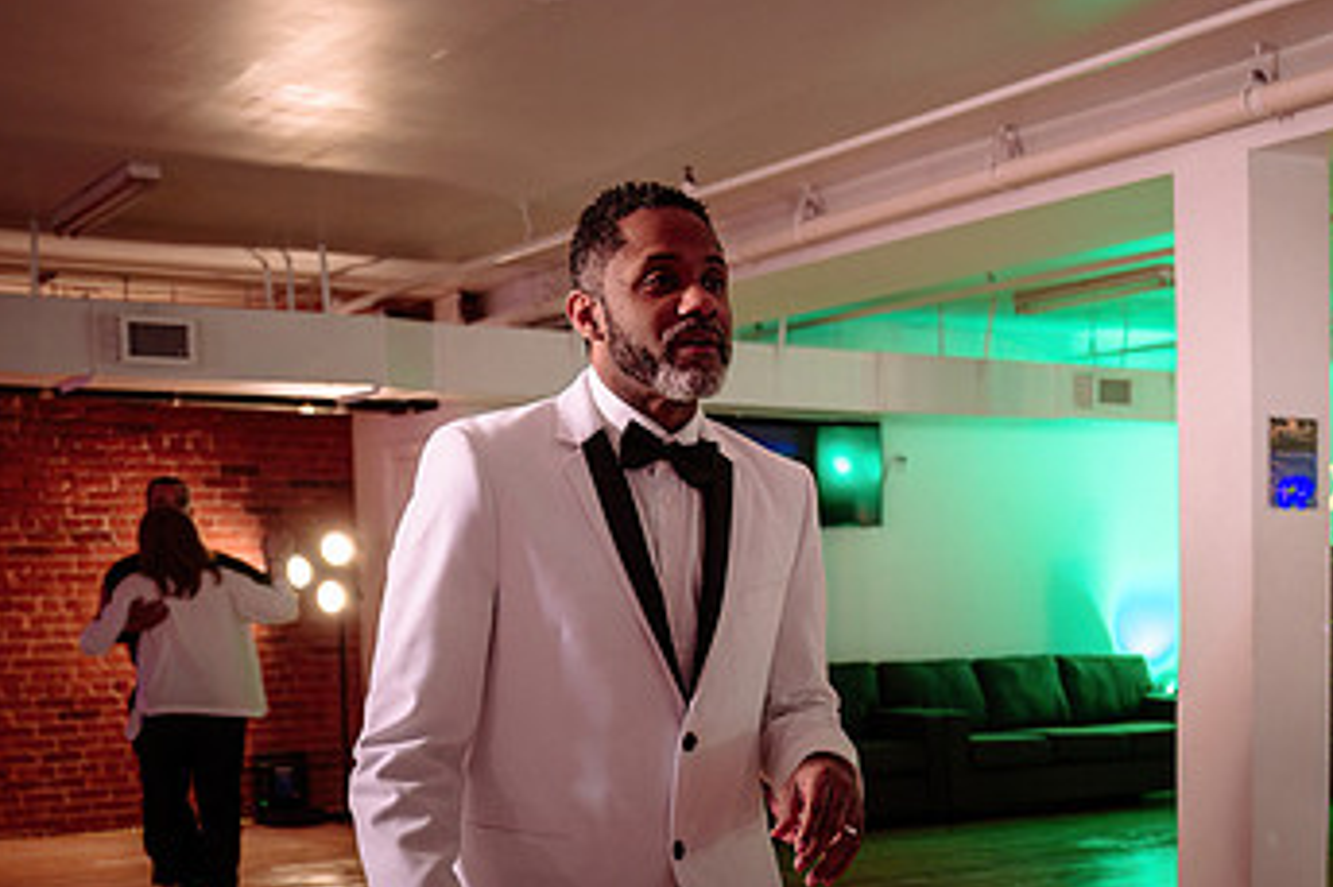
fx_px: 2072
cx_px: 975
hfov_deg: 35.0
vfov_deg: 23.6
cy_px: 769
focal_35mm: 56
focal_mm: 29.5
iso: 640
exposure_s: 1/160
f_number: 2.8
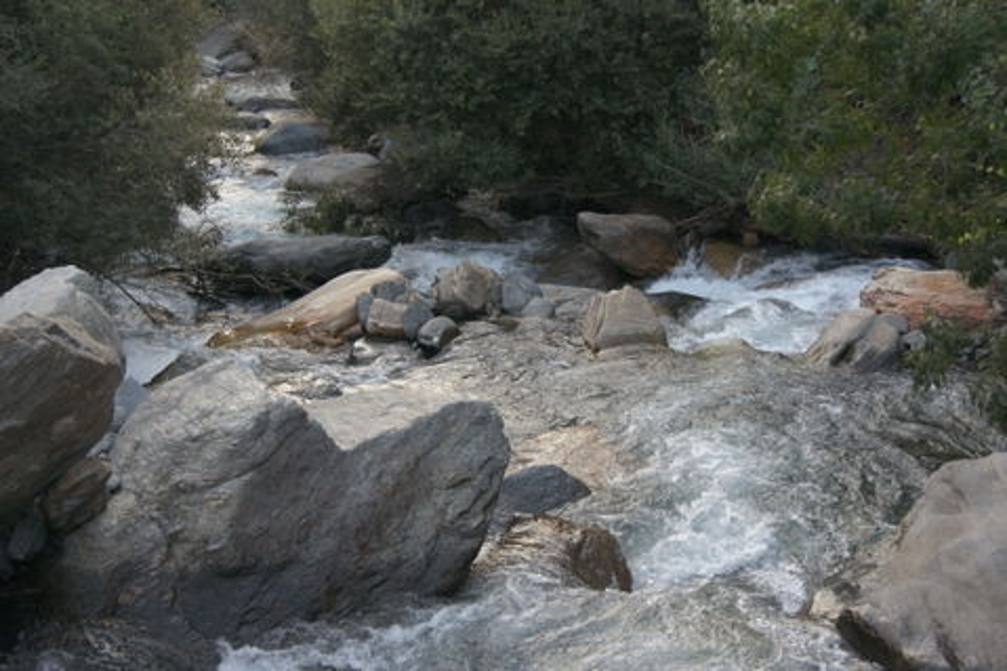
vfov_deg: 25.7
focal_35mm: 52
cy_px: 336
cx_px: 504
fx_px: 1468
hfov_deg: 37.9
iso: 800
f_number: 5
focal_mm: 35
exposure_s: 1/125
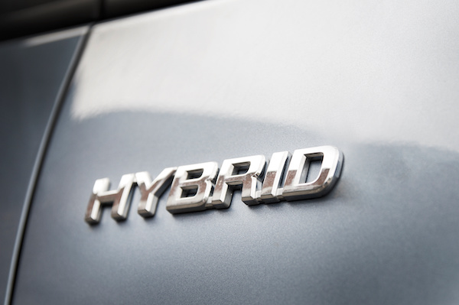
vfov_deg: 18.2
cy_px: 152
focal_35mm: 75
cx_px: 230
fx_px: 955
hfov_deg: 27.0
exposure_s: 1/250
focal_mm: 50
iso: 100
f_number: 4
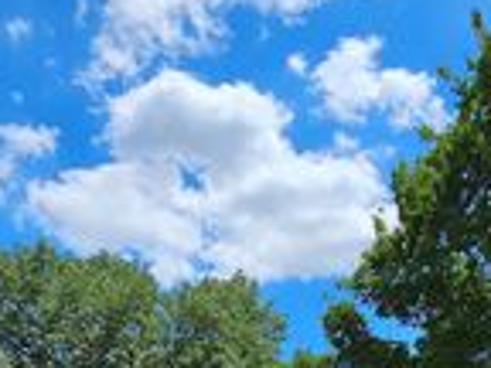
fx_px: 638
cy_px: 543
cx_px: 252
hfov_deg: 42.1
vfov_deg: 25.1
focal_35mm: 45
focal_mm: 2.2
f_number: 2.2
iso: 50
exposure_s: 1/3059
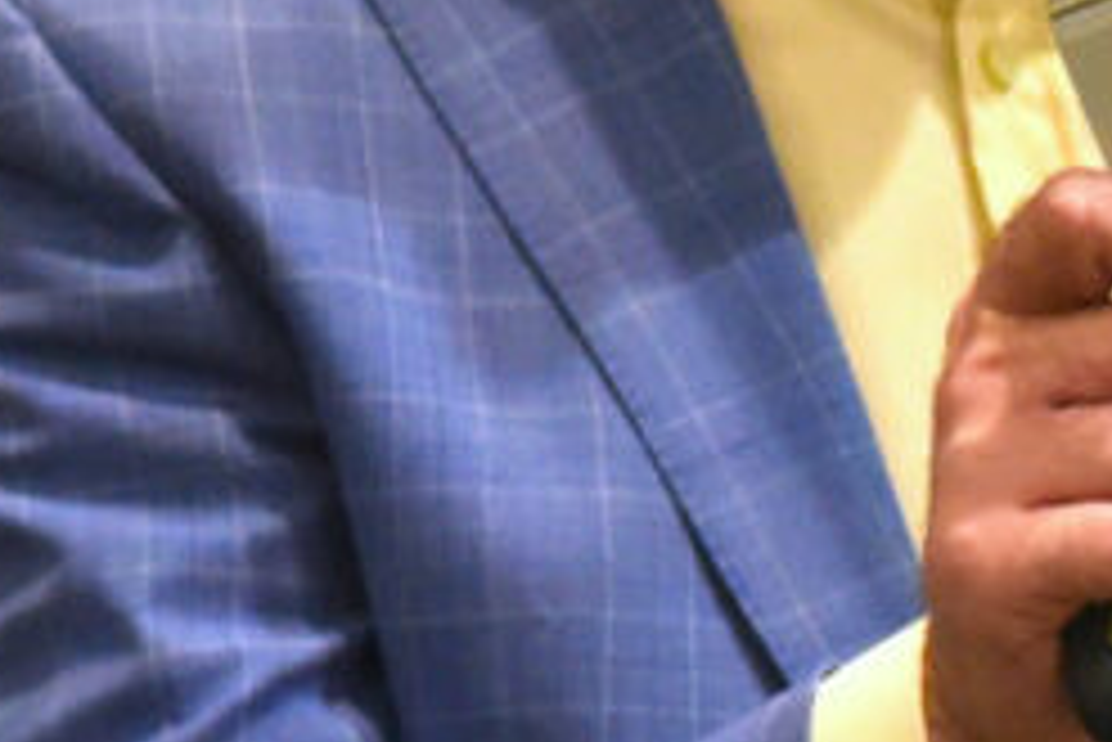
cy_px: 456
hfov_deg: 3.1
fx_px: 20212
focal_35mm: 654
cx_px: 1553
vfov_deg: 2.1
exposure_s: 1/320
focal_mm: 105
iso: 5000
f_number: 3.5
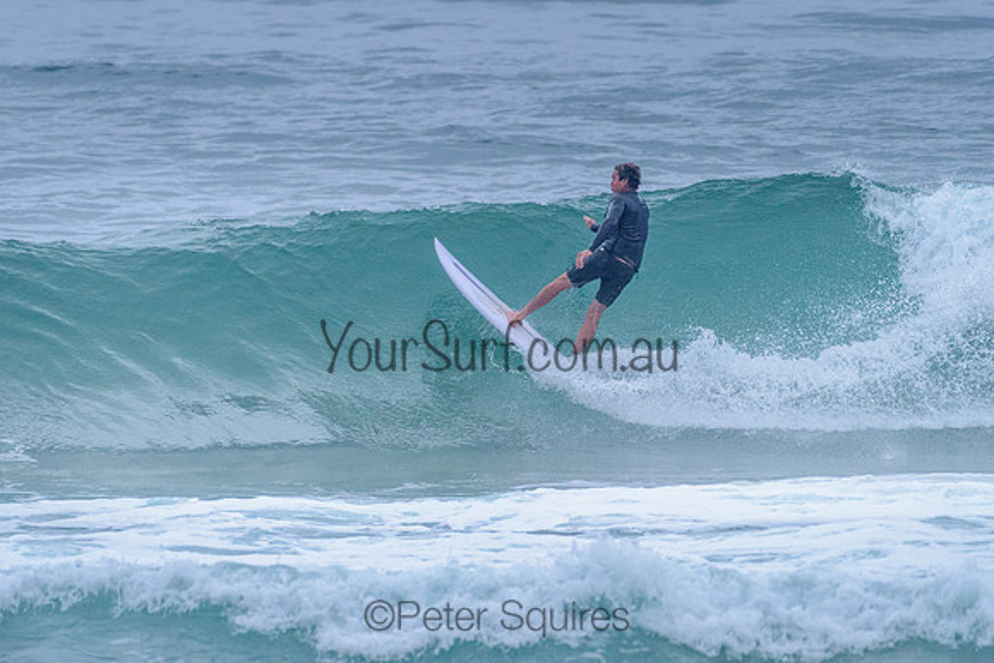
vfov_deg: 2.2
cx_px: 519
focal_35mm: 613
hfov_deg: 3.4
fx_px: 16925
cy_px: 306
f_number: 5.6
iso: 2500
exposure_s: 1/2000
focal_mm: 500
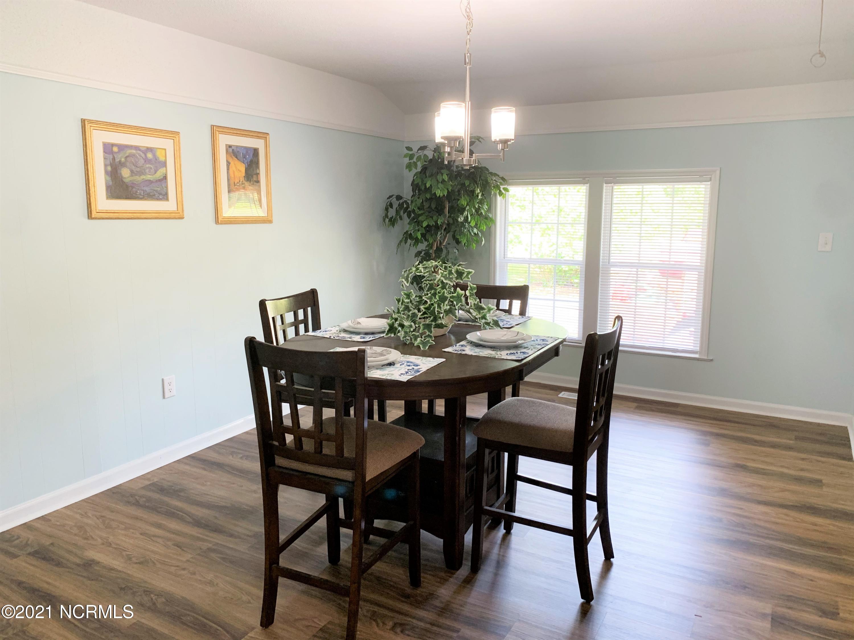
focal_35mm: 26
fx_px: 641
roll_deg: -1.0
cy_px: 320
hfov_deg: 67.3
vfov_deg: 53.1
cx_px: 427
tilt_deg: -9.2
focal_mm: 4.25
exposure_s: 1/60
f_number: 1.8
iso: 80
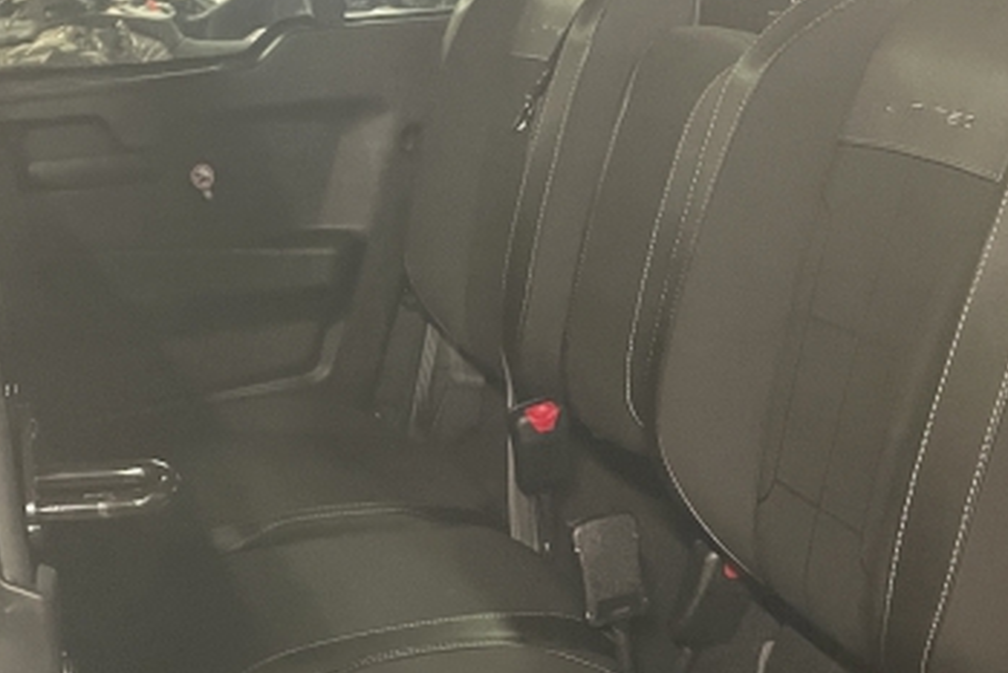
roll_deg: +1.9
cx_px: 555
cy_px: 508
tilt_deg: -19.8
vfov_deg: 21.7
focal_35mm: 62
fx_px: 1737
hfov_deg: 32.3
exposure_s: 1/30
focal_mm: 4.2
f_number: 1.6
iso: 1000
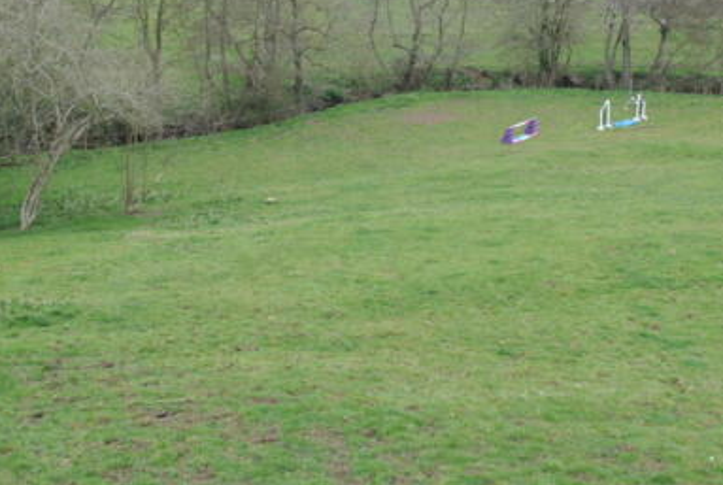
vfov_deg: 29.0
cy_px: 129
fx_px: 926
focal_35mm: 46
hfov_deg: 42.4
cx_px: 446
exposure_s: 1/125
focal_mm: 18
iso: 100
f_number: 5.6
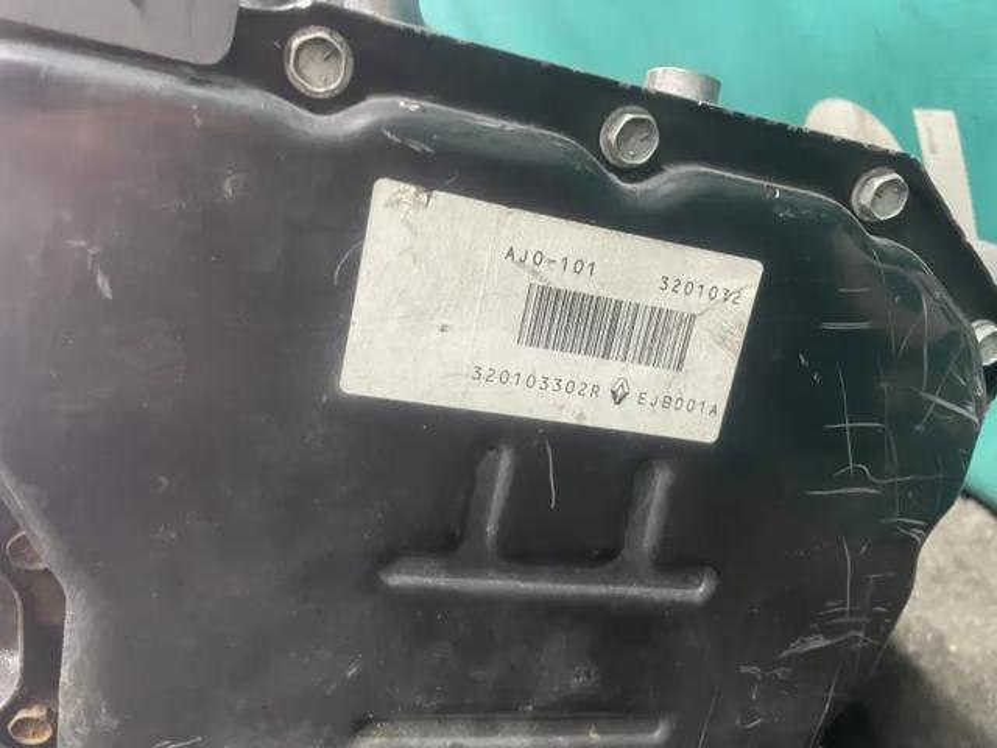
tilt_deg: -26.1
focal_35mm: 26
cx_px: 498
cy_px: 374
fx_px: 749
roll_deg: +23.1
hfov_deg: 67.3
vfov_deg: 53.1
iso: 400
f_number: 1.6
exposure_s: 1/33
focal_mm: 4.2
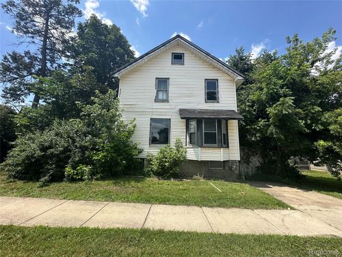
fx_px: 138
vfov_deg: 85.7
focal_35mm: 14
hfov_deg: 102.1
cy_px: 128
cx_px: 171
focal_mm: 2.22
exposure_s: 1/1595
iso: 50
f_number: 2.2
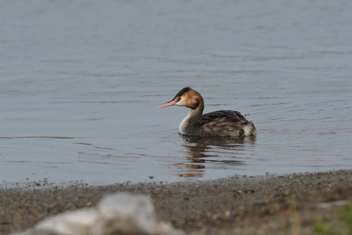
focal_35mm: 1000
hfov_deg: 2.1
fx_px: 9777
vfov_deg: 1.4
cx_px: 176
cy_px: 118
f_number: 7.1
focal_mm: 500
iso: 400
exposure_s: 1/1000
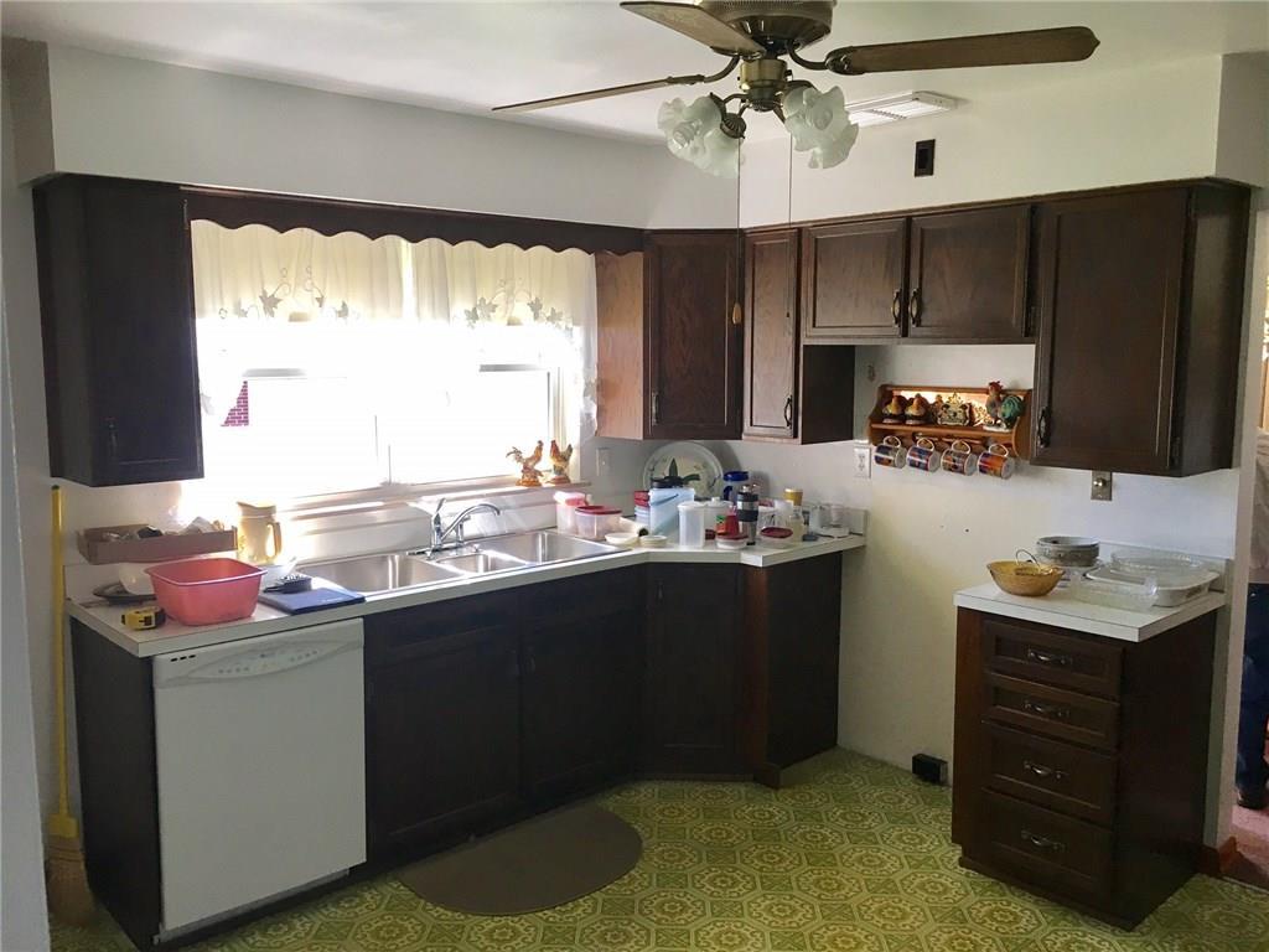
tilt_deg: -7.0
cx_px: 634
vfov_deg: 48.2
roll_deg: -0.2
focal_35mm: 29
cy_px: 476
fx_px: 1063
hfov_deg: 61.7
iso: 32
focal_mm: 4.15
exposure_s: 1/30
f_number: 2.2
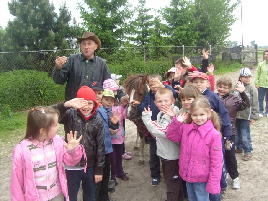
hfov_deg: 52.6
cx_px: 134
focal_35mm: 35
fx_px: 271
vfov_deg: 40.7
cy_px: 100
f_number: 2.8
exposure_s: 1/250
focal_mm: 5.8
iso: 80
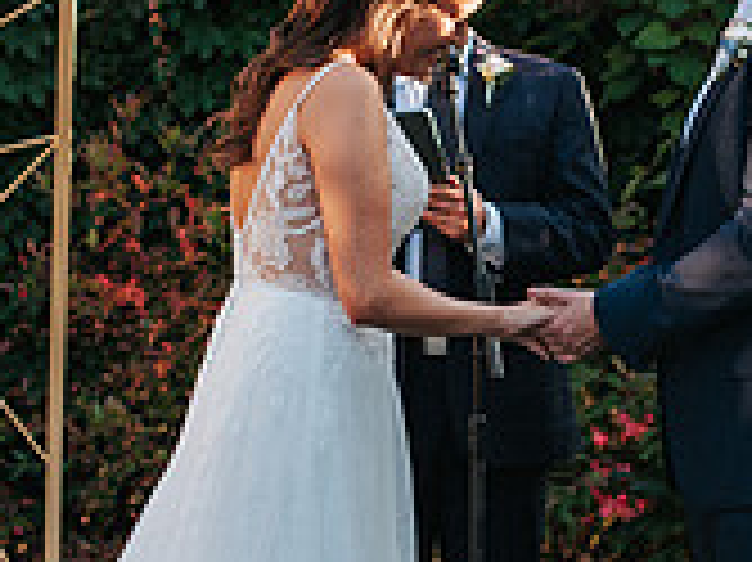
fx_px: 4255
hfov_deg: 10.1
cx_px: 455
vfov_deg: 7.6
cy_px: 302
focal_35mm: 196
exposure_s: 1/800
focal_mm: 50
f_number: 3.2
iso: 1000
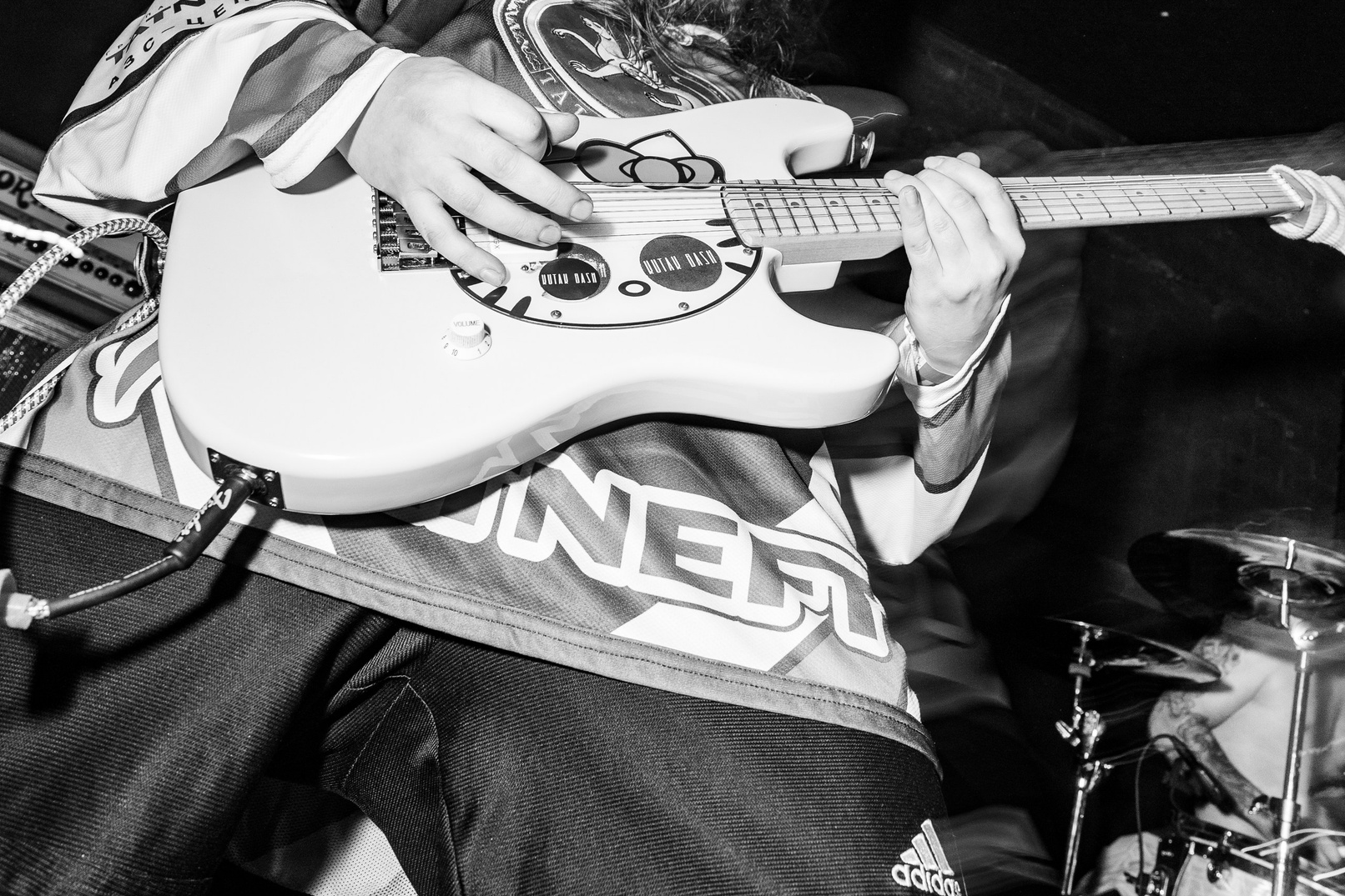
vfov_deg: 45.8
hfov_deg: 66.7
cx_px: 807
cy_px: 194
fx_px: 1009
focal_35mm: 27
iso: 500
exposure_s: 1/15
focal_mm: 17
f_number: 5
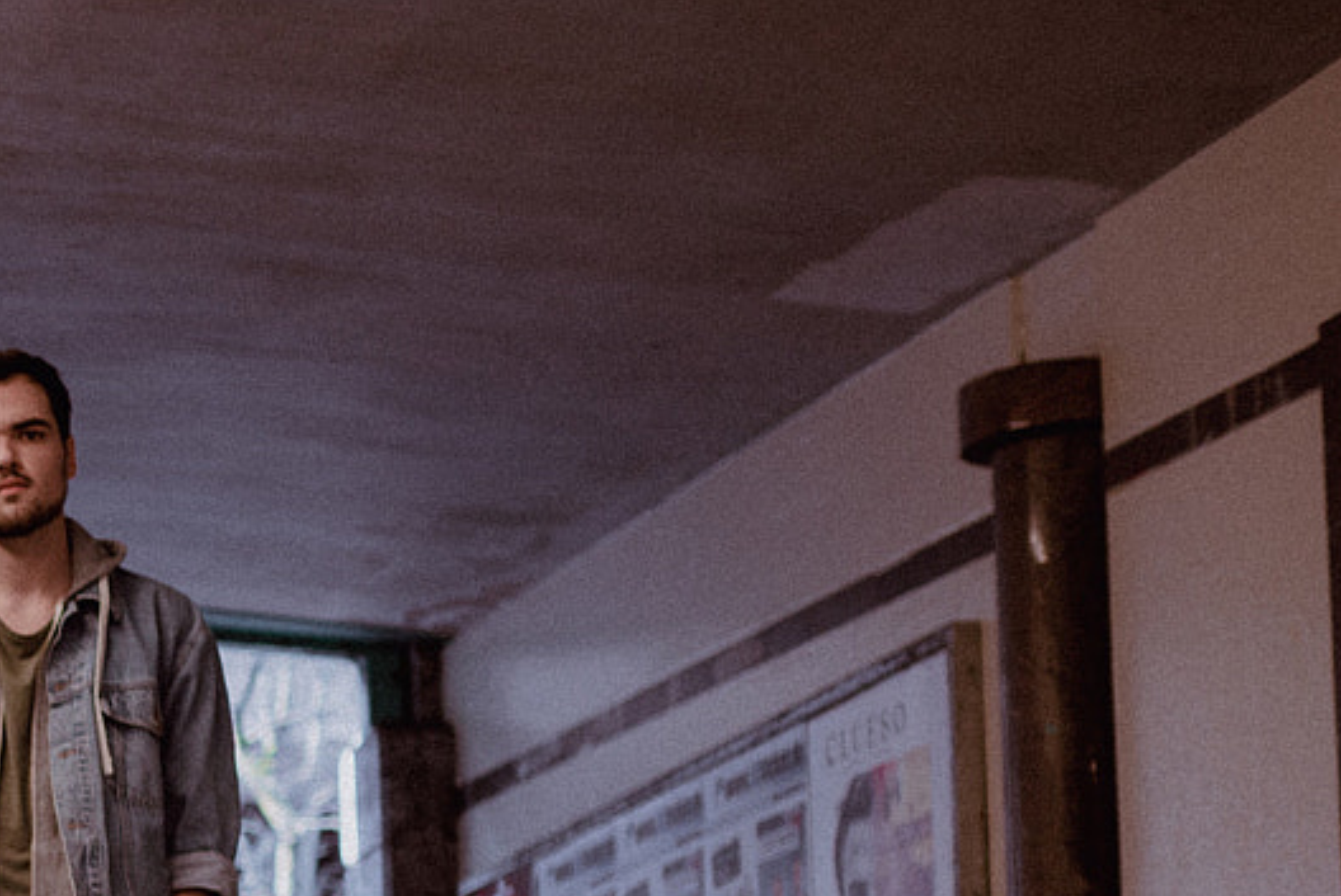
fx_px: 3952
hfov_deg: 17.4
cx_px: -663
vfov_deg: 12.6
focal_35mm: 106
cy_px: 1064
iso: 250
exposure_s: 1/160
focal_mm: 35
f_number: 2
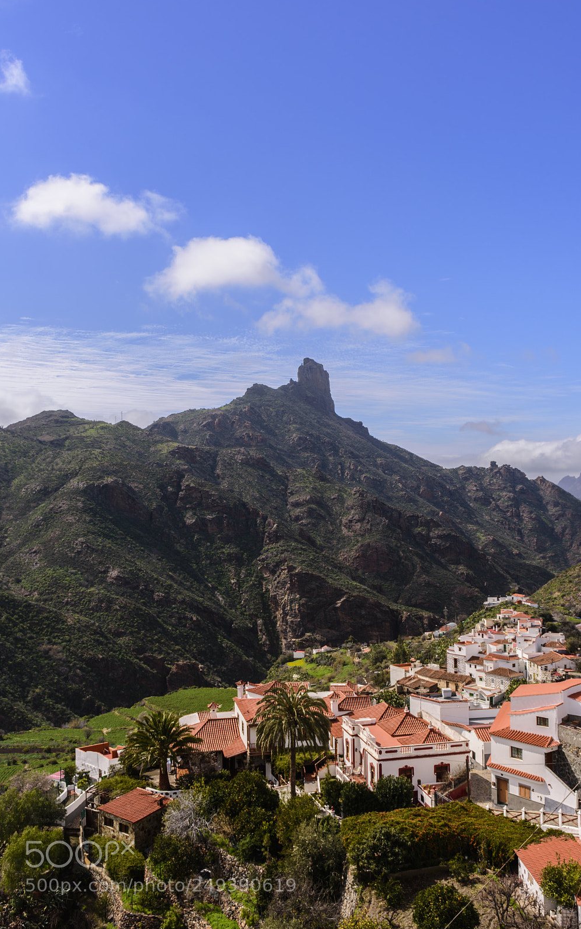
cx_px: 302
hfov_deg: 35.8
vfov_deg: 54.6
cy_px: 462
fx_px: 900
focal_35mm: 36
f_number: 9
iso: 100
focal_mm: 23
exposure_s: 1/320
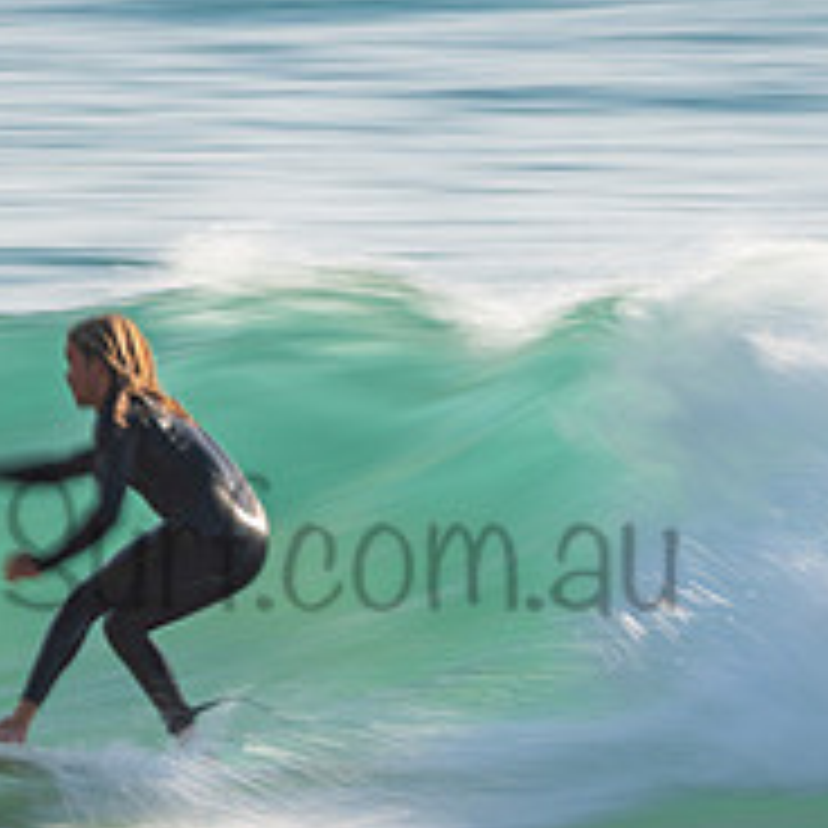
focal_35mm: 1340
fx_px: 36263
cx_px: 202
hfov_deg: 1.3
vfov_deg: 1.3
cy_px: 506
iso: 31
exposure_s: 1/20
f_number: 11
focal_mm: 500
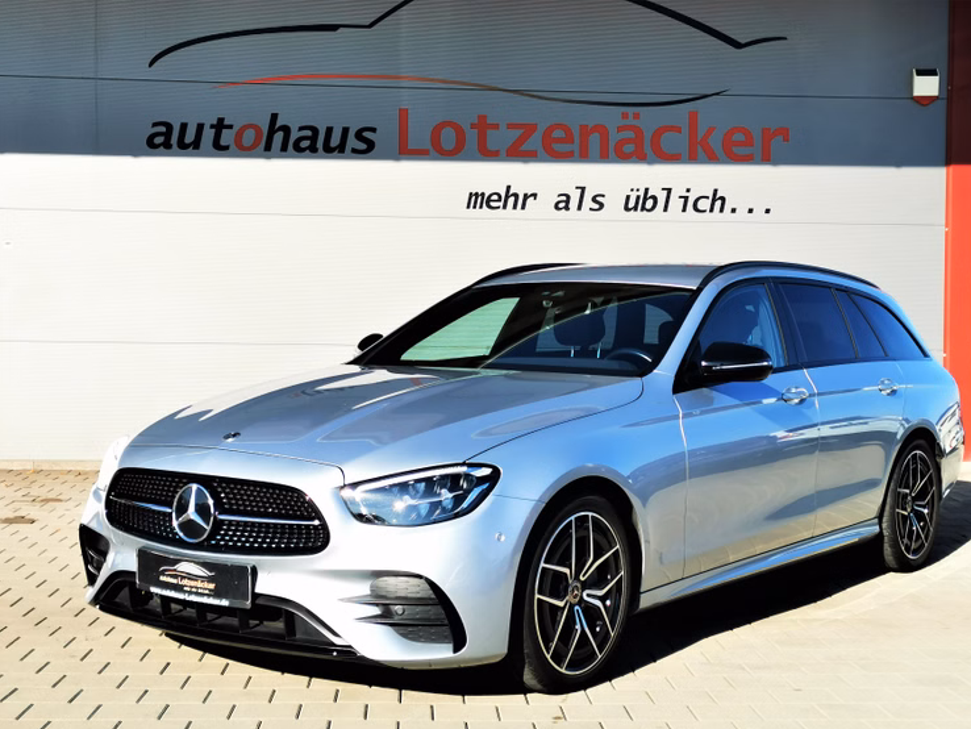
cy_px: 393
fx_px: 1459
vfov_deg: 28.0
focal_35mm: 52
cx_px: 513
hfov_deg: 36.8
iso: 50
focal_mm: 5.58
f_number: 1.8
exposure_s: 1/2105
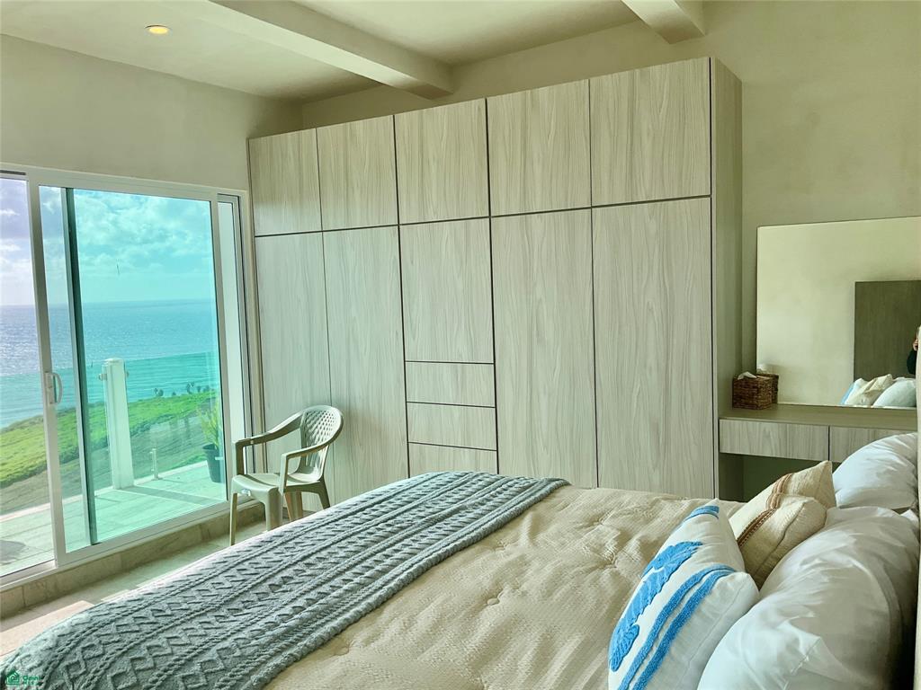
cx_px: 460
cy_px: 345
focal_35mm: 29
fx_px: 772
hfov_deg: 61.7
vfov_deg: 48.2
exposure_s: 1/635
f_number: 1.8
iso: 25
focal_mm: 3
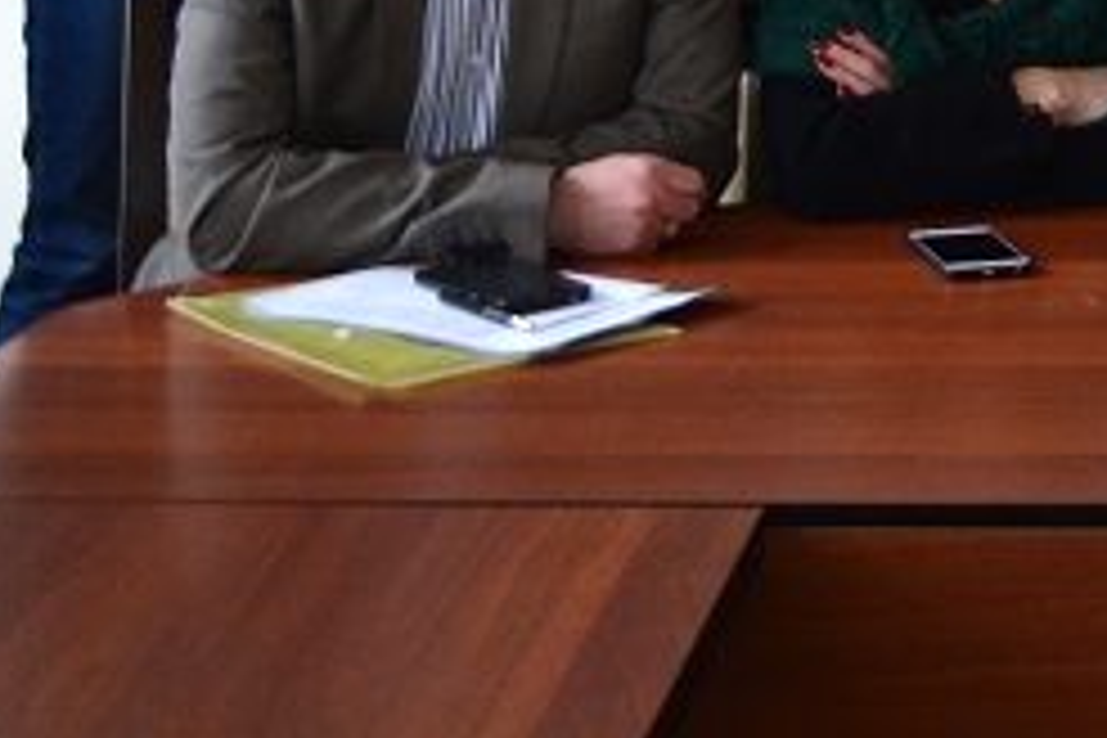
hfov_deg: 14.3
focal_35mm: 129
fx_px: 3966
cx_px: 1881
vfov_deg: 9.9
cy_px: -698
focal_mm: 22
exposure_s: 1/15
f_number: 4
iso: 800
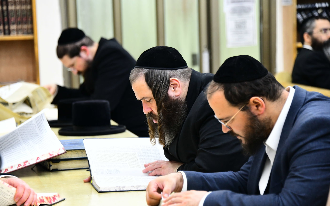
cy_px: 107
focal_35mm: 164
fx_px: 1475
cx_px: 165
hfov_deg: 12.8
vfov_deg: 8.0
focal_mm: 160
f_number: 5.6
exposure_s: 1/125
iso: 2500
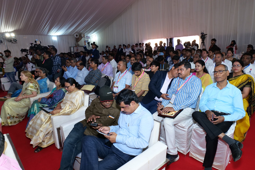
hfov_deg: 81.2
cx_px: 132
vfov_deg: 59.5
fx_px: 149
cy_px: 84
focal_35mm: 21
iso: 3200
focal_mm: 20
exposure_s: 1/200
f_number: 7.1
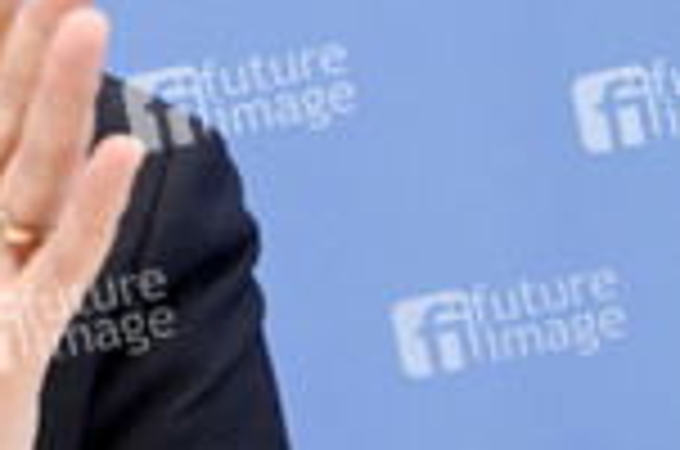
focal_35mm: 404
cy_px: -14
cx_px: -331
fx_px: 7615
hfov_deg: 5.1
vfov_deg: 3.4
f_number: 5
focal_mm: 135
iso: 3200
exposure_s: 1/640
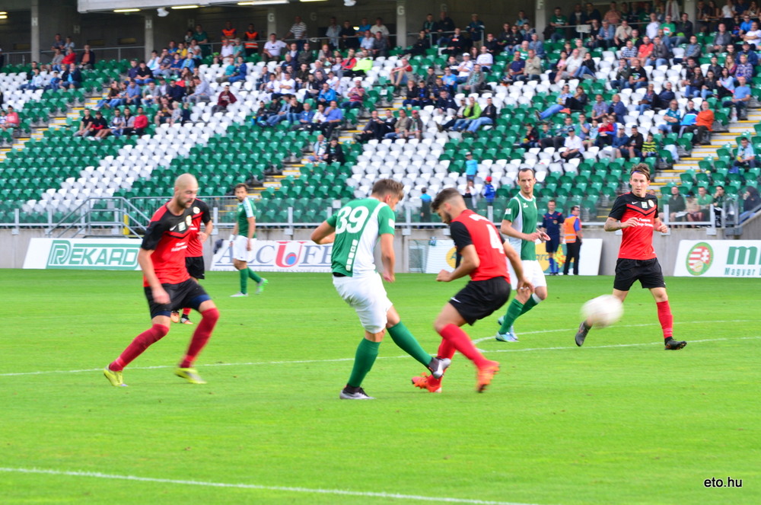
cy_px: 252
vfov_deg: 7.9
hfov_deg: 11.8
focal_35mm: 174
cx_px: 380
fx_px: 3672
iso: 500
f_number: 7.1
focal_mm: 116
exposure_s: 1/125
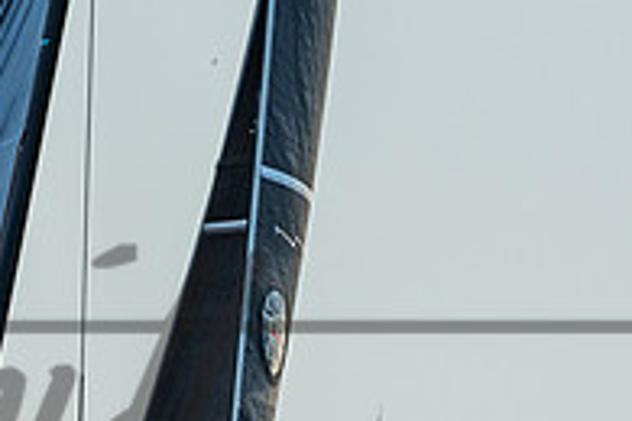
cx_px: -425
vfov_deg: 1.3
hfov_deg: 1.9
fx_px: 19274
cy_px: 247
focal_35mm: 1098
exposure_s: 1/1600
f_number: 11
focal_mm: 270
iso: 400
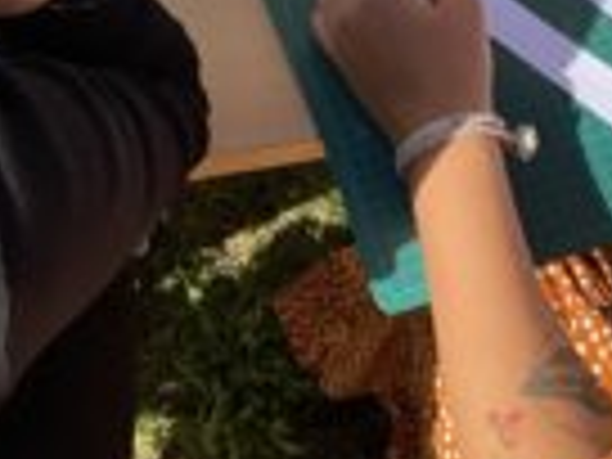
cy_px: -18
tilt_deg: -53.2
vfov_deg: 16.9
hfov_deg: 23.0
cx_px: 288
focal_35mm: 85
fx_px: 1503
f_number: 1.8
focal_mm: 3
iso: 16
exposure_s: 1/1311
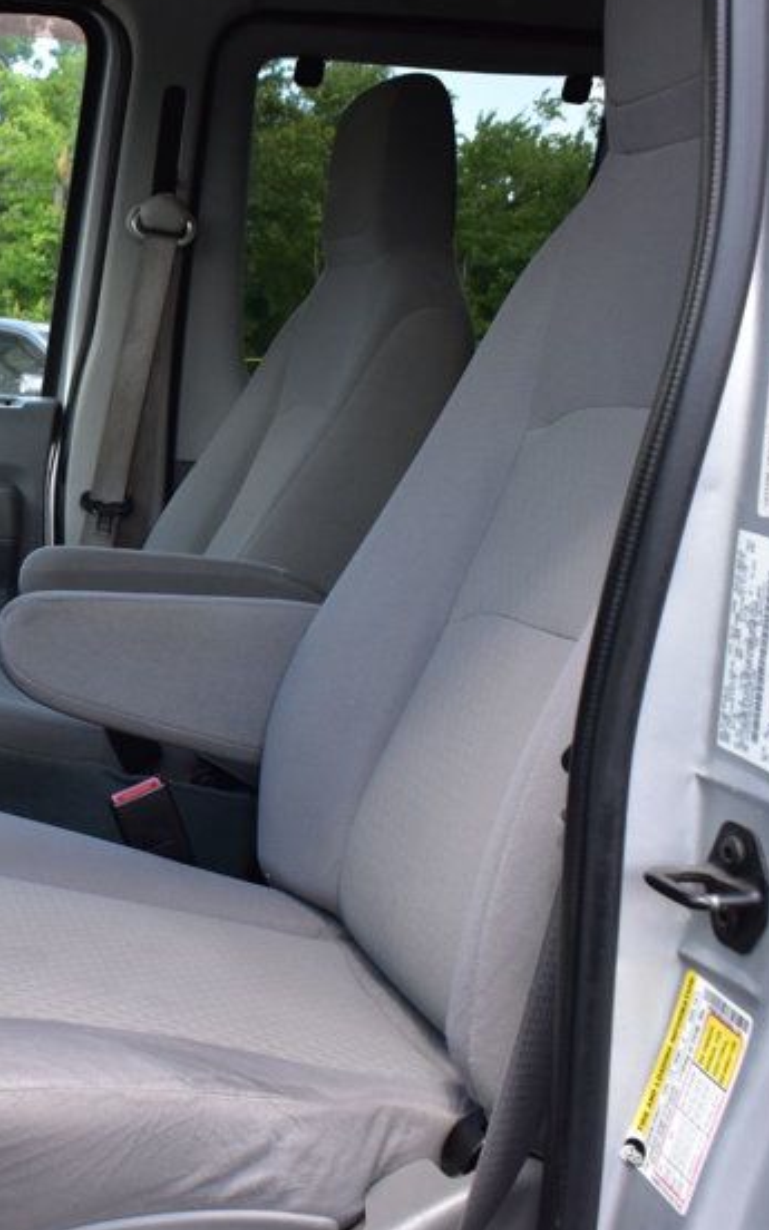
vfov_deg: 39.6
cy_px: 582
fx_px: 1710
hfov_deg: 23.9
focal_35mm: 51
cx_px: -56
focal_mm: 18
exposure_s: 1/125
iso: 400
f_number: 9
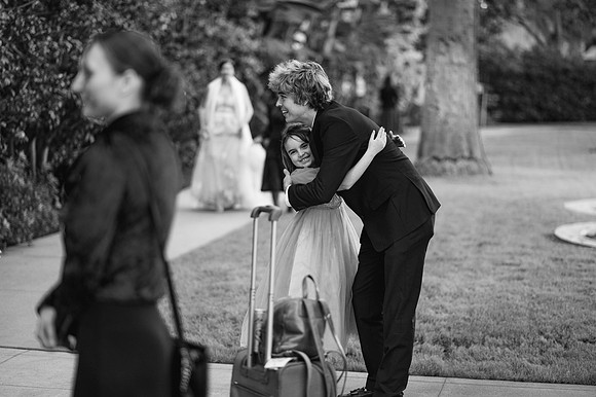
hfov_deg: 23.9
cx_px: 298
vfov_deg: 16.1
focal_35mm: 85
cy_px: 198
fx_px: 1406
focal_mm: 85
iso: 1000
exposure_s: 1/1000
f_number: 2
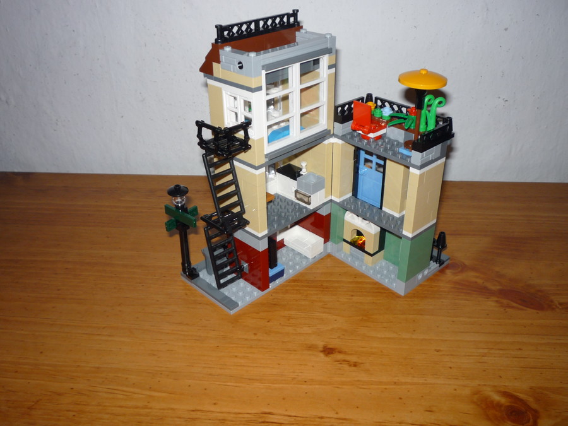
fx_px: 525
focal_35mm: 32
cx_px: 284
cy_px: 213
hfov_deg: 56.8
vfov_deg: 44.2
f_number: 3.3
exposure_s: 1/30
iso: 100
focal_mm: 5.2
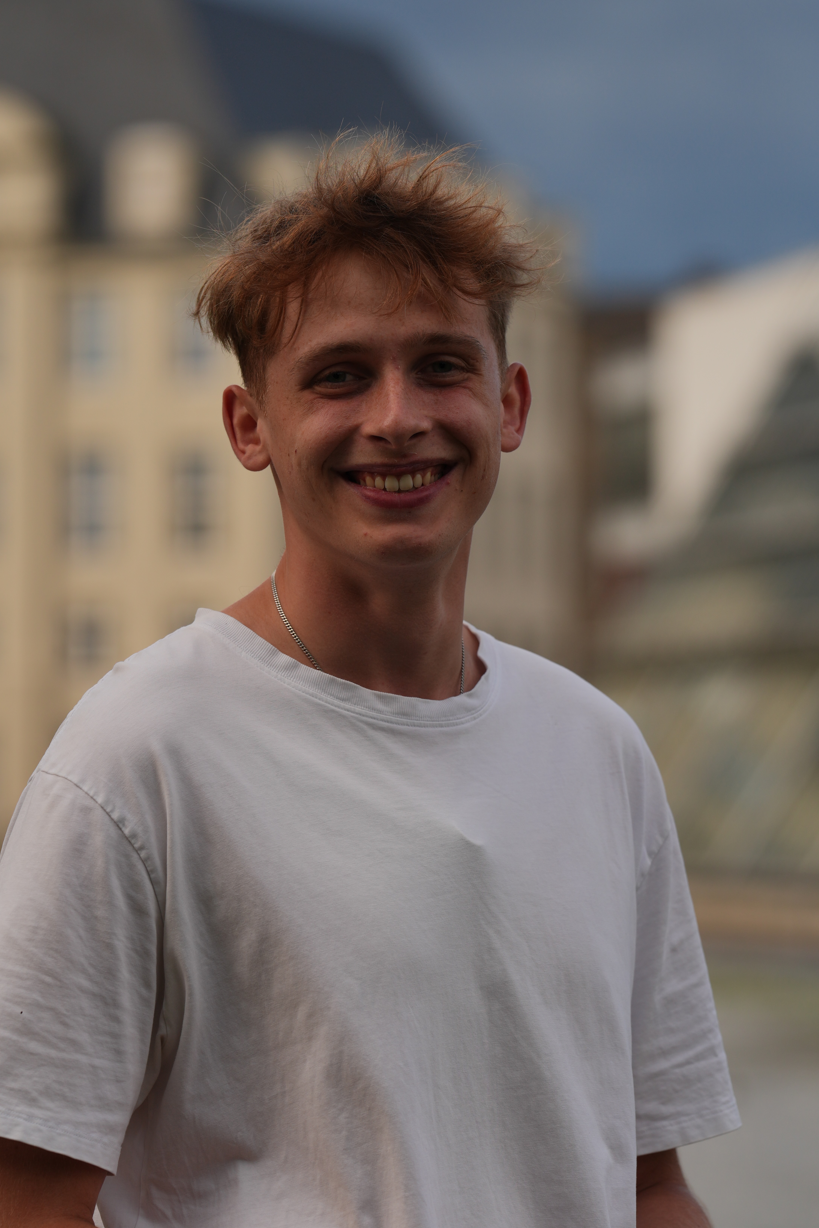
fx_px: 6688
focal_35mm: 196
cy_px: 789
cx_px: 298
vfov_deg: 10.5
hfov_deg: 7.0
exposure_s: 1/800
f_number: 4
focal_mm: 135
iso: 100
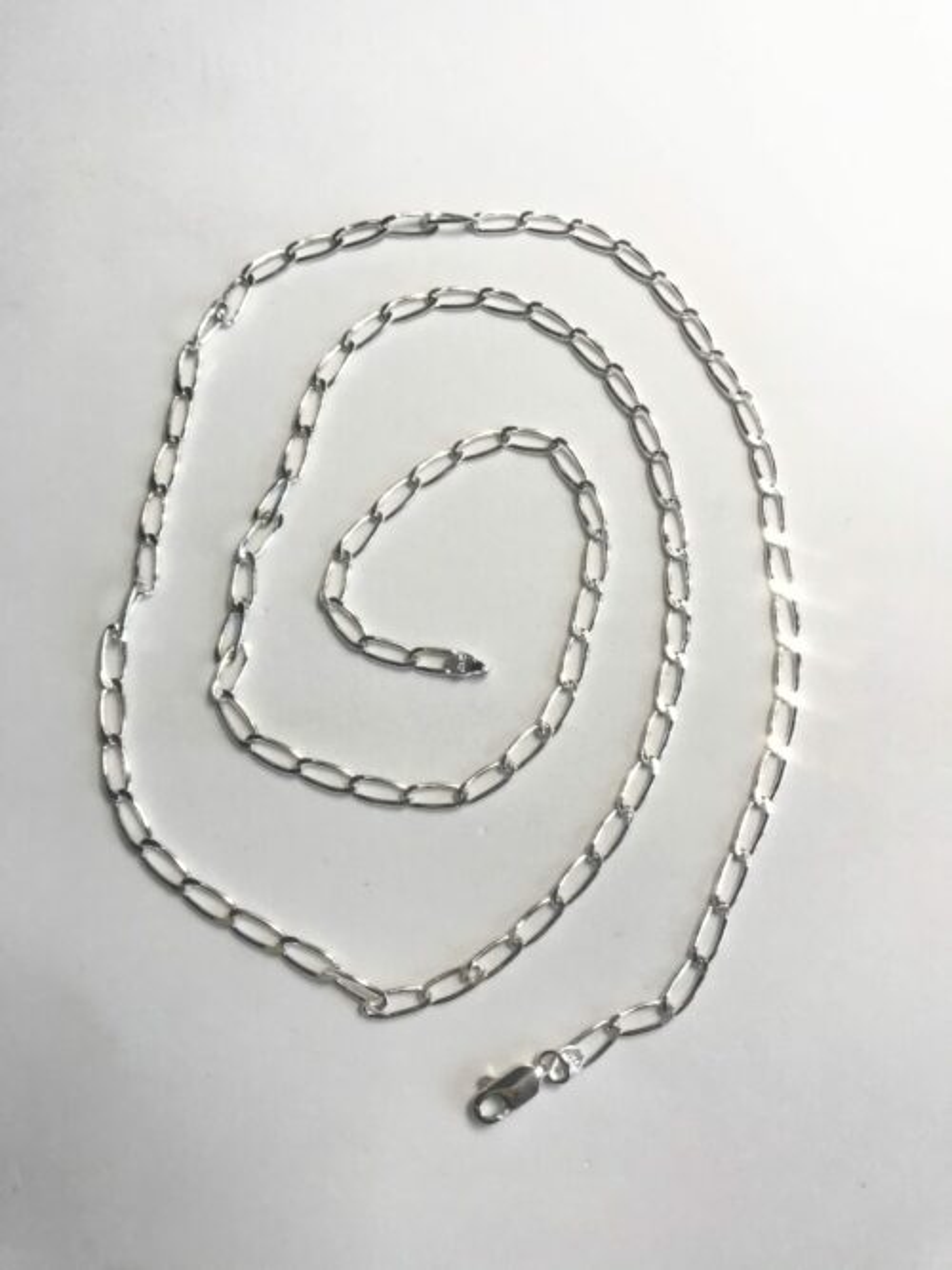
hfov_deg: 49.7
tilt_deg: -77.2
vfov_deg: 63.5
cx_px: 476
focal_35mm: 28
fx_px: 1027
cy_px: 635
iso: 40
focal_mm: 3.99
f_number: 1.8
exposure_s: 1/100
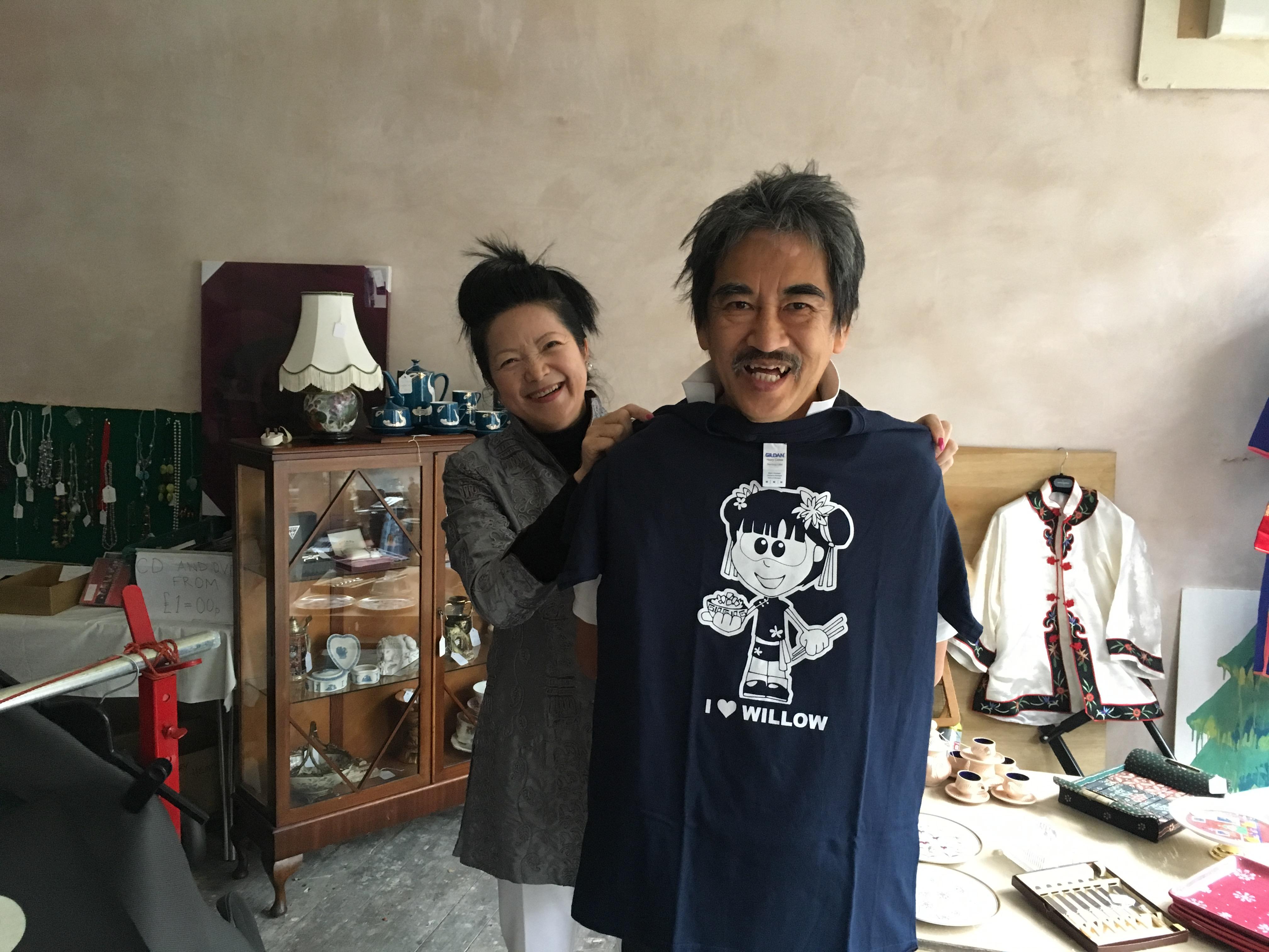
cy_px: 476
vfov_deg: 48.2
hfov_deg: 61.7
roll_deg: -0.9
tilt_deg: -10.5
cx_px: 634
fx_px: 1063
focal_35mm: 29
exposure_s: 1/25
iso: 200
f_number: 2.2
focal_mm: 4.15
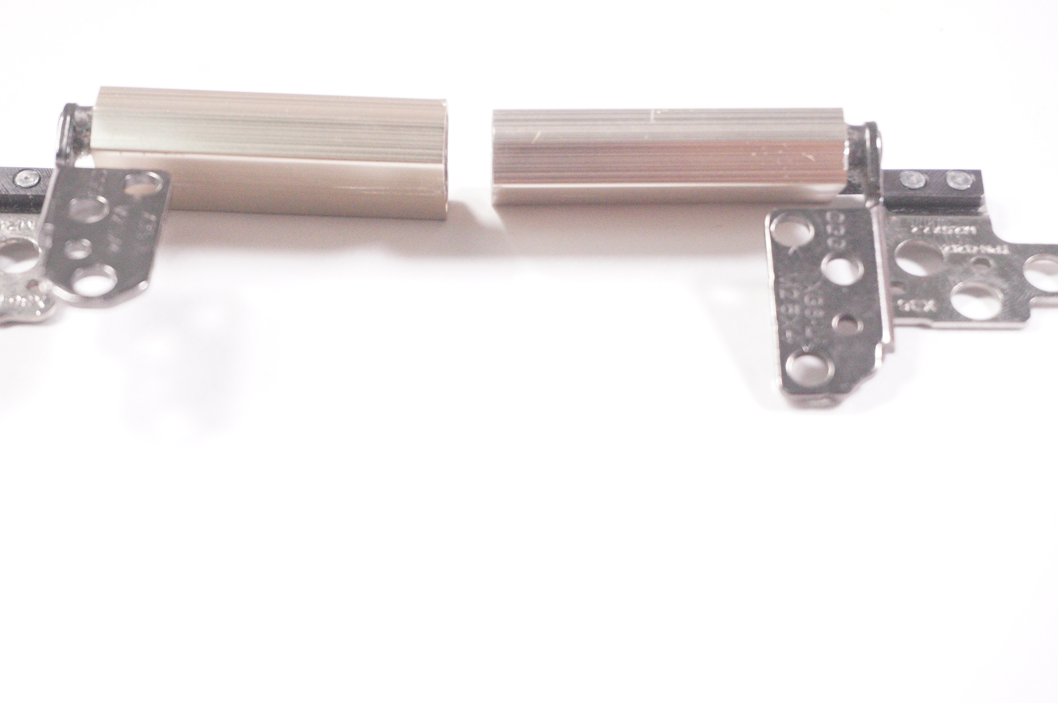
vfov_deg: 15.3
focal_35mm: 89
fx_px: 2613
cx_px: 466
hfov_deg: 22.9
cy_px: 311
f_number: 5.6
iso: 5000
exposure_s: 1/1250
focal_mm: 50
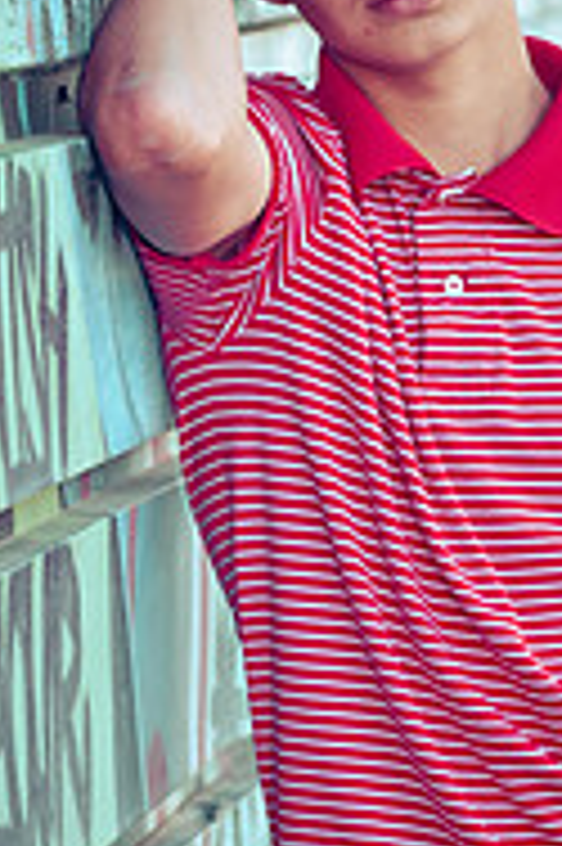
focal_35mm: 480
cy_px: 436
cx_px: 200
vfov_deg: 4.3
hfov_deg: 2.9
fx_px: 11260
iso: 320
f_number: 5.6
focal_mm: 200
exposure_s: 1/200
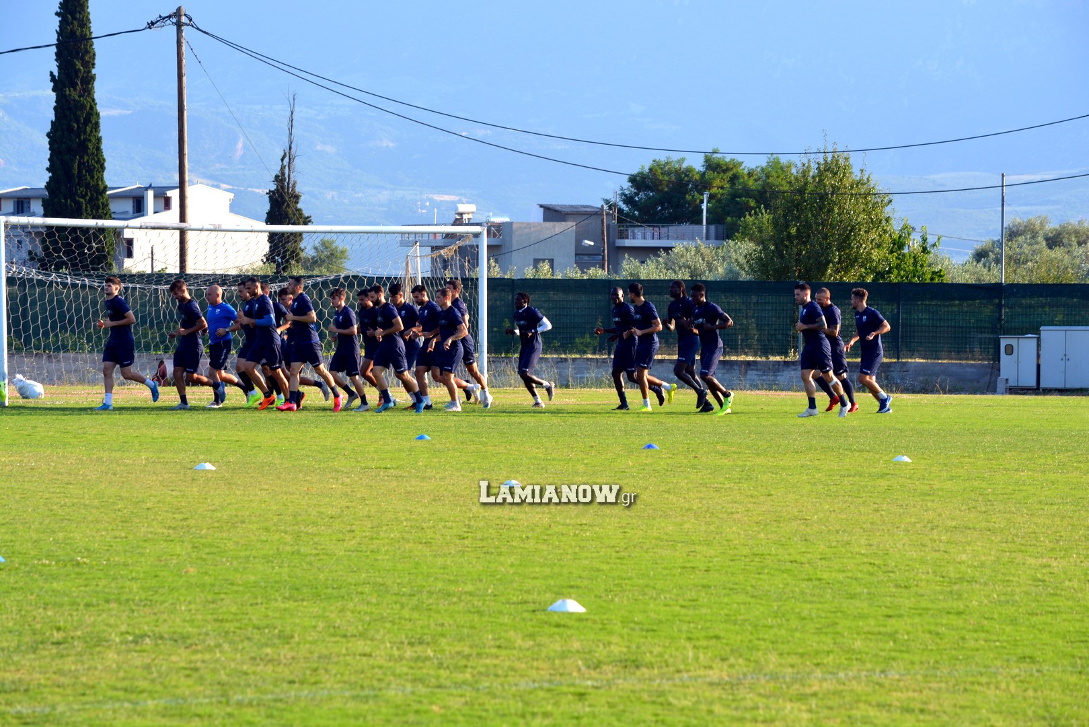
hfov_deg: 12.5
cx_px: 544
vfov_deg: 8.3
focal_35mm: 165
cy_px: 364
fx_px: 4992
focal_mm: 110
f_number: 8
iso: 200
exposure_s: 1/250
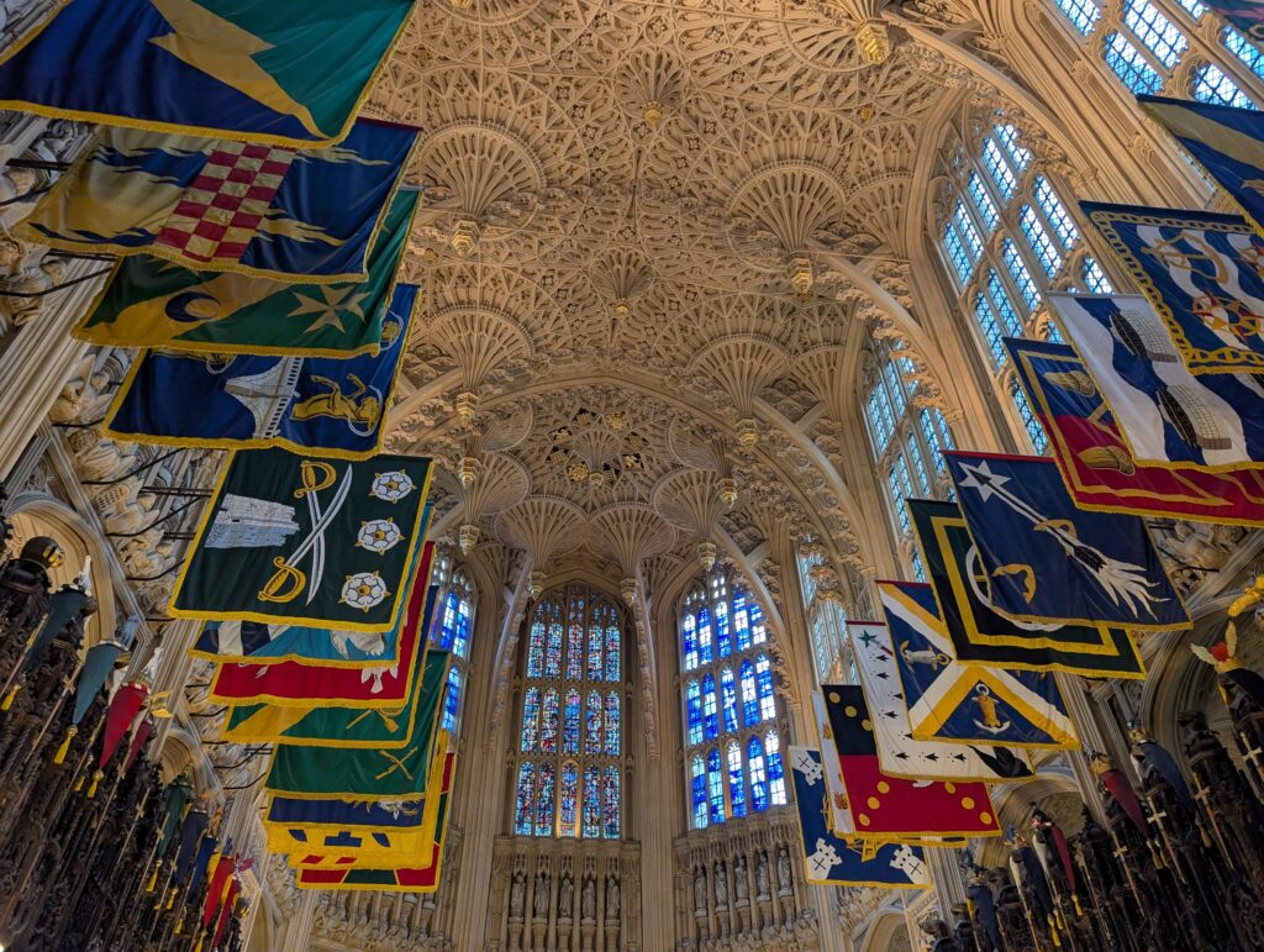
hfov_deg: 71.5
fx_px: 878
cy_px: 476
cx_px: 632
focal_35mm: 24
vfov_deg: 56.9
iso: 123
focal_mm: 6.9
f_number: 1.68
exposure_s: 1/50
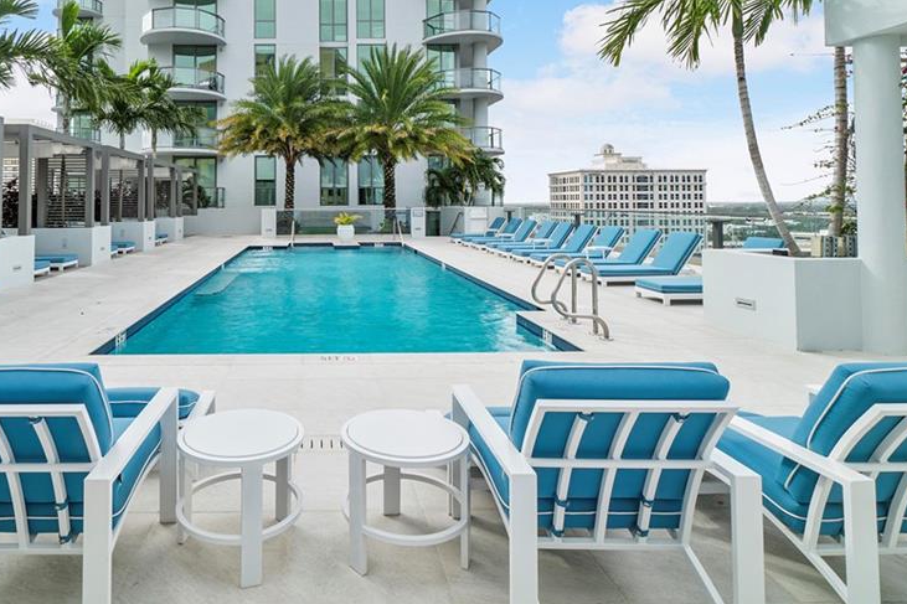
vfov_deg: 57.6
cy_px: 184
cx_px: 326
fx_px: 529
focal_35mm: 21
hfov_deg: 79.3
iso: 100
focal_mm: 10
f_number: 11
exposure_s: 1/200
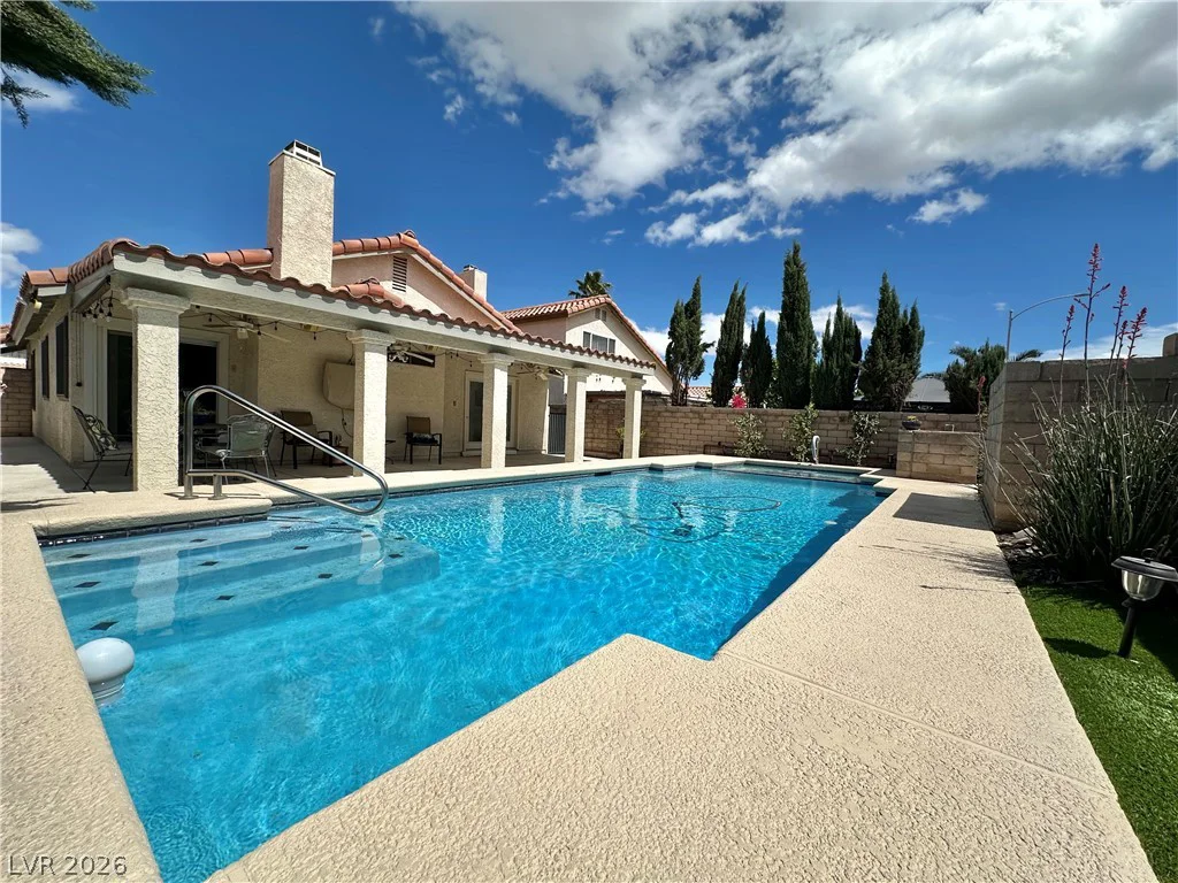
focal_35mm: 14
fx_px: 476
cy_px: 442
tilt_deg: -1.6
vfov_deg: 85.7
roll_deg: -2.6
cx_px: 589
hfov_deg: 102.1
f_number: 2.2
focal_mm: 2.22
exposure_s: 1/3509
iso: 50
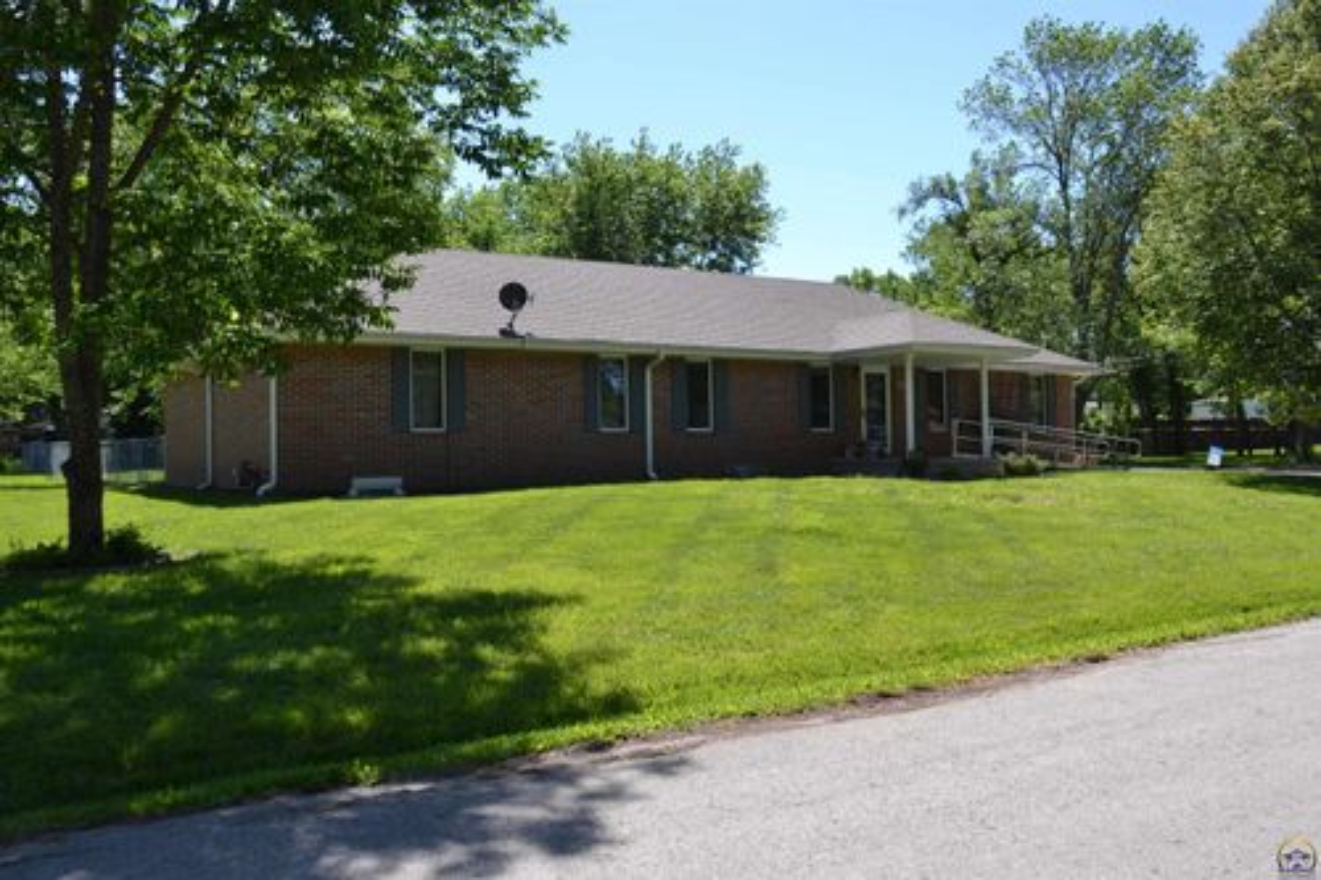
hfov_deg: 55.1
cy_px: 440
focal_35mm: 34
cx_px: 660
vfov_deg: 38.3
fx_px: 1265
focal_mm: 23
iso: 100
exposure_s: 1/250
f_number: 8
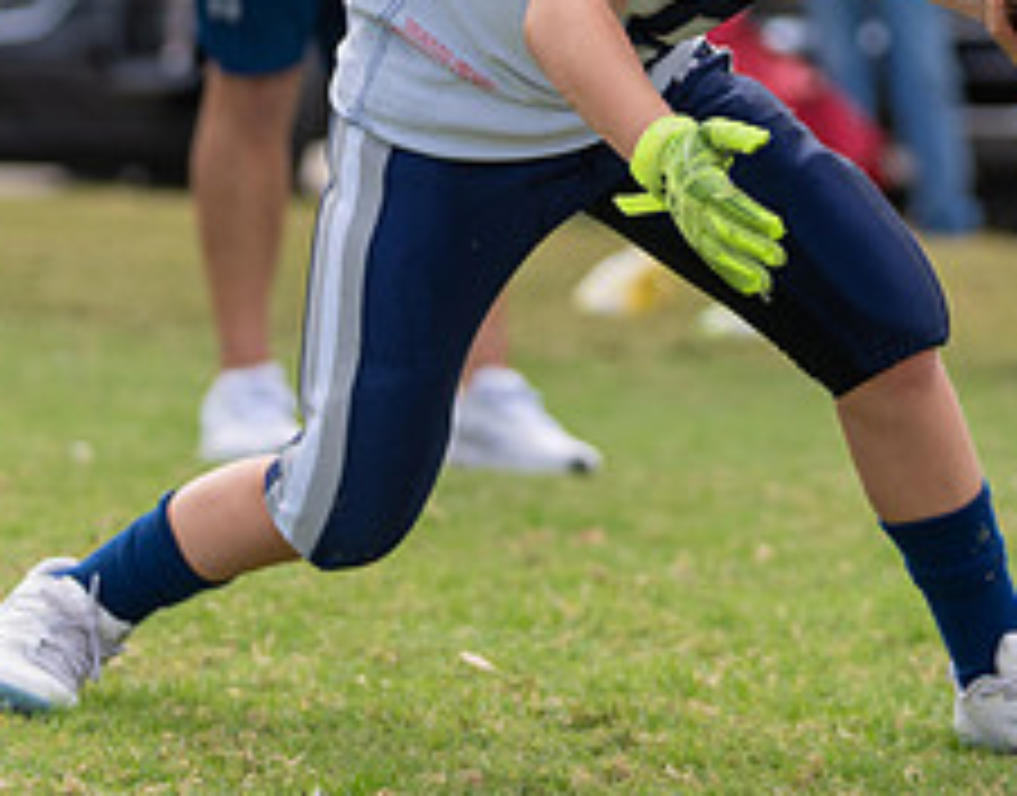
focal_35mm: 276
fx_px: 8240
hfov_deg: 7.1
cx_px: 751
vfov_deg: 5.5
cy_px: -111
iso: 125
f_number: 2.8
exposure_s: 1/1250
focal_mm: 96
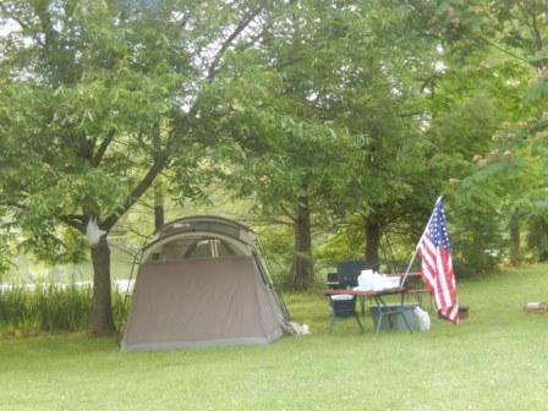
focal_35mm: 51
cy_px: 206
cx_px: 274
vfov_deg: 28.6
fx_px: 807
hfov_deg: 37.5
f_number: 4.5
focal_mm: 9.2
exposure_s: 1/60
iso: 125
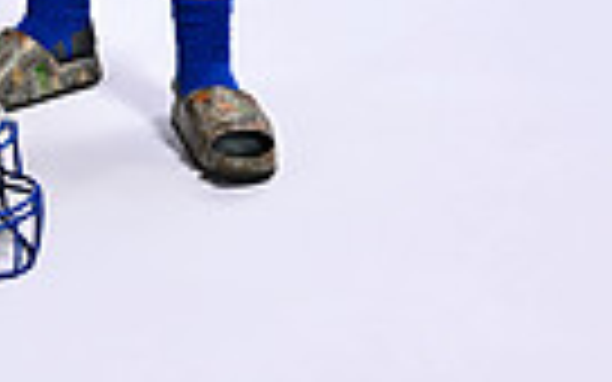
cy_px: -607
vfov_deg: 7.0
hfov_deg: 11.8
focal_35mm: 175
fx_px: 2919
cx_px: -58
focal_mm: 52
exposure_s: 1/200
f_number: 6.3
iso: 160
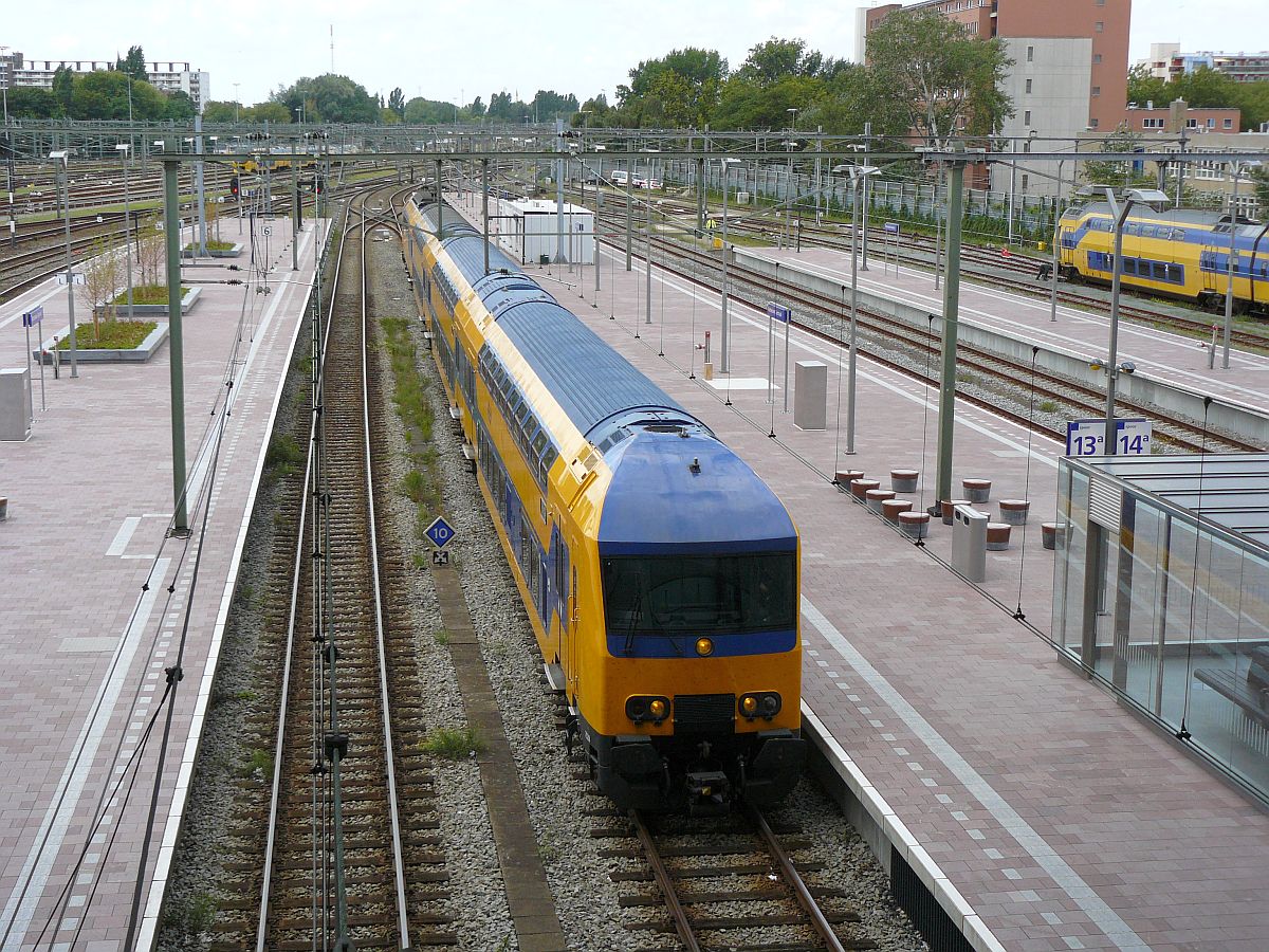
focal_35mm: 55
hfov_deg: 34.9
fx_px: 2016
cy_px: 476
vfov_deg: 26.6
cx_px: 634
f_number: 3.2
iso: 100
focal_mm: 9.2
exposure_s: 1/500
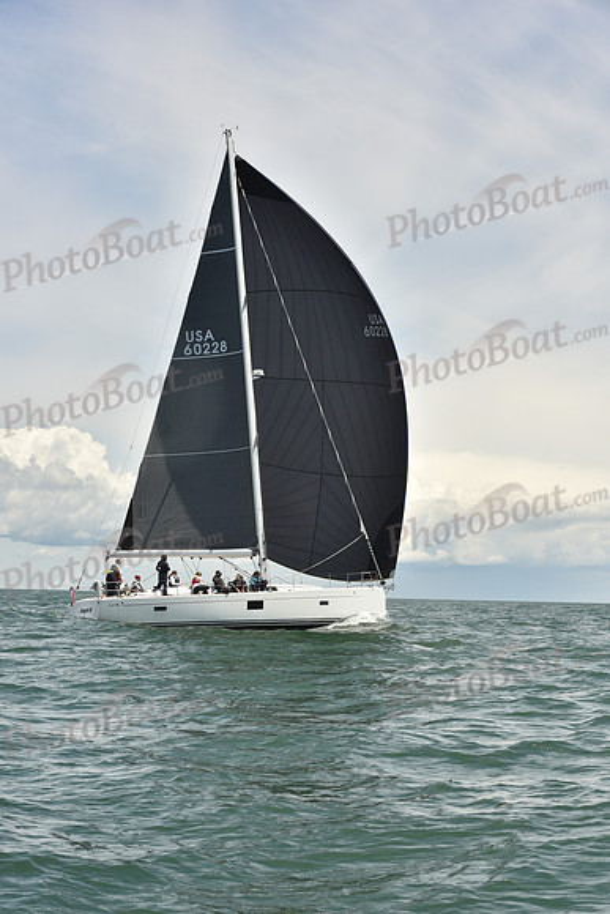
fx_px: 1778
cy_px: 457
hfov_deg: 19.5
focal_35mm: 70
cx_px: 305
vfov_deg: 28.8
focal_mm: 70
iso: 320
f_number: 10
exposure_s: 1/800
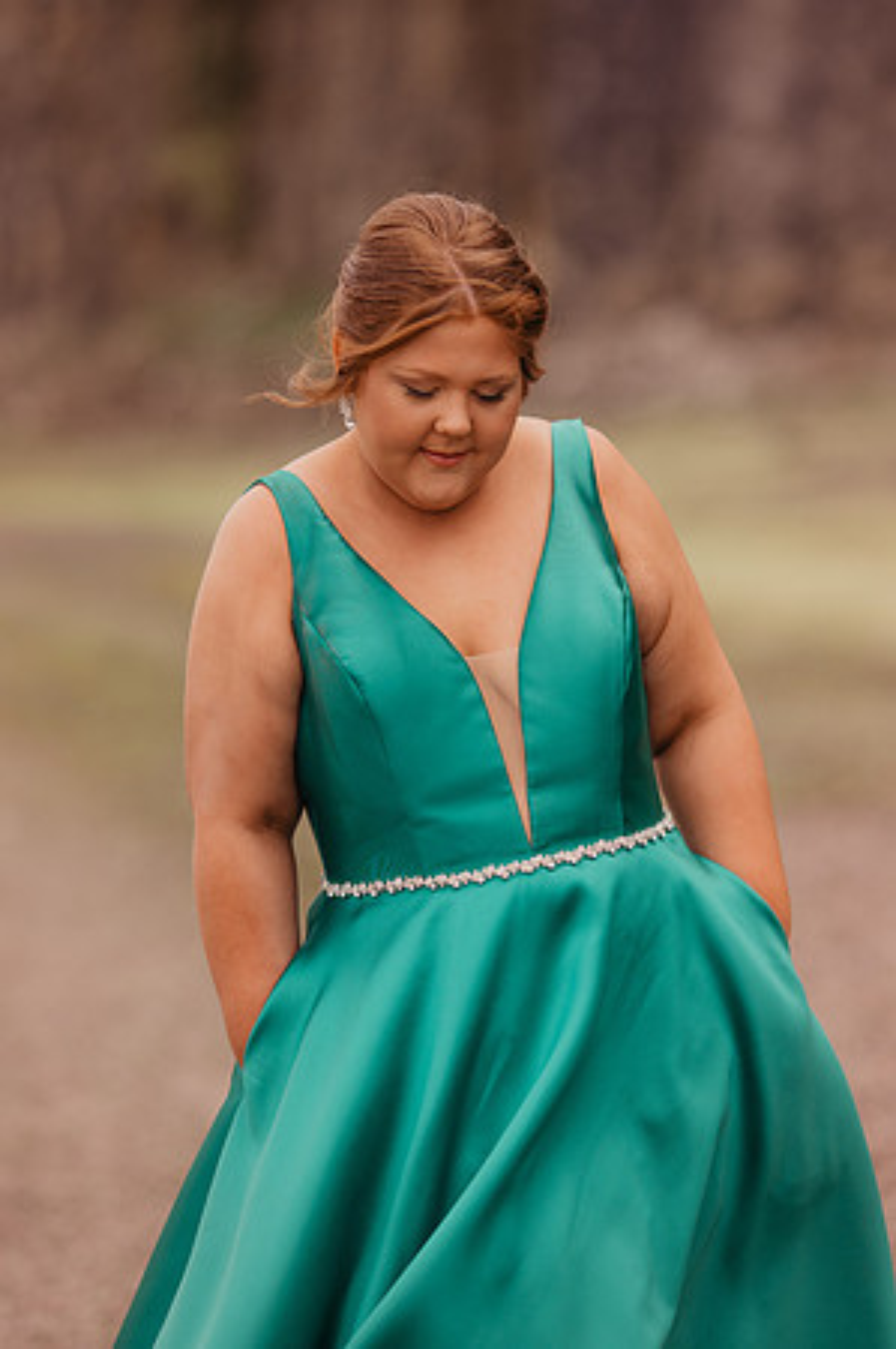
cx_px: 448
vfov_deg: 19.5
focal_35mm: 105
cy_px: 674
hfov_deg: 13.0
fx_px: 3929
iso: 200
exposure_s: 1/4000
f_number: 1.8
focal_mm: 105
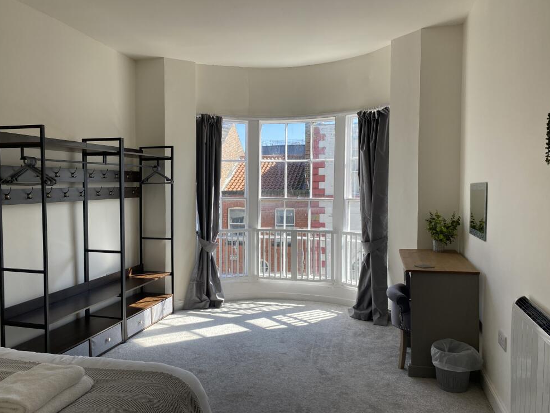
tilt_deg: -3.0
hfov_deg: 65.3
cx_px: 270
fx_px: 429
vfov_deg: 51.4
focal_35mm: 27
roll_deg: +0.3
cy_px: 204
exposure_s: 1/568
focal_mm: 4.25
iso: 32
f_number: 1.8
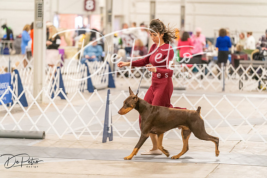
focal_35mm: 159
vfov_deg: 8.6
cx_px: 134
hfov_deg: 12.9
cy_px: 89
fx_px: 1179
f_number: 3.2
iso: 6400
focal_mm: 159
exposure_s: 1/250
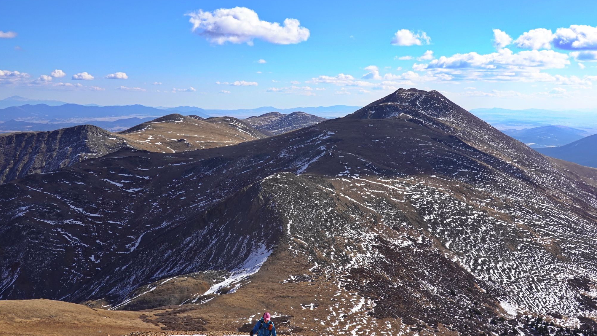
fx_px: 776
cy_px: 189
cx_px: 300
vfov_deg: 24.4
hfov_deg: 42.1
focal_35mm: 49
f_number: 5.6
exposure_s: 1/500
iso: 100
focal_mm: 17.19
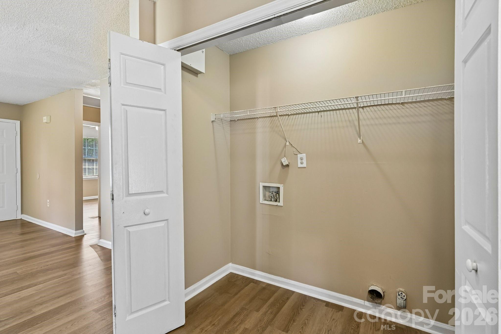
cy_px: 167
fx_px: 237
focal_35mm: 17
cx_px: 250
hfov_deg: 93.3
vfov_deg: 70.4
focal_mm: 17
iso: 400
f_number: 8
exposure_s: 1/6
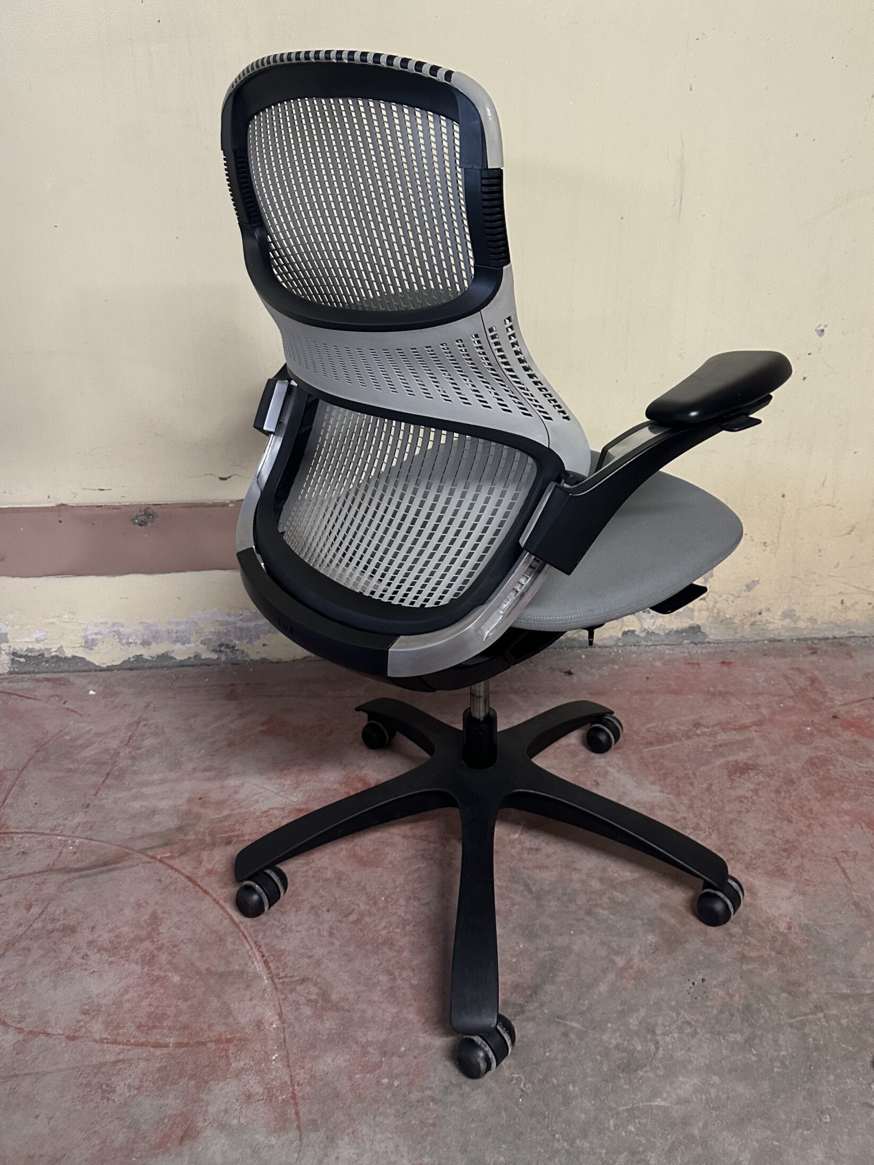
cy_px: 502
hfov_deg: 49.7
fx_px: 942
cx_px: 476
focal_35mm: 28
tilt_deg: -21.9
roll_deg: -0.9
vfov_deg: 63.2
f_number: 1.78
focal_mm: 6.86
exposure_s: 1/60
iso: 400
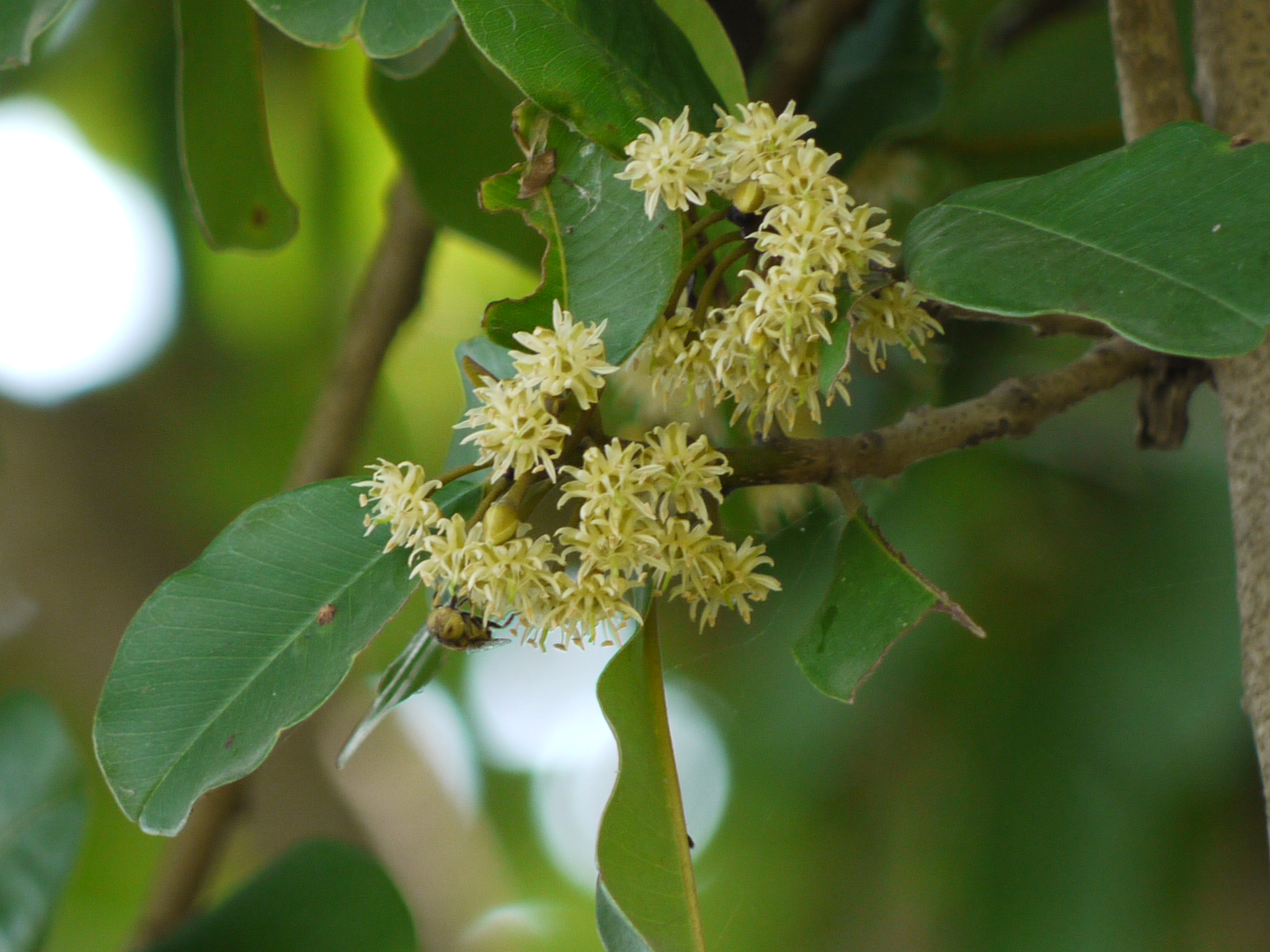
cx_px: 635
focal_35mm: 792
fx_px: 29057
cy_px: 476
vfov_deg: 1.9
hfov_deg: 2.5
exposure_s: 1/200
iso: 400
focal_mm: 200
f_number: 5.6
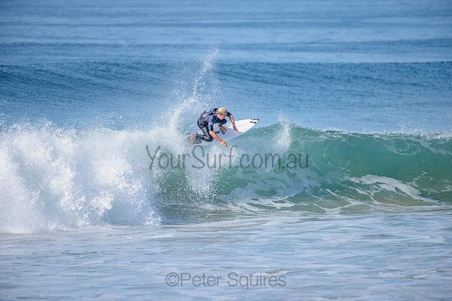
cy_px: 150
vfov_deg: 2.8
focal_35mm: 500
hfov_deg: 4.1
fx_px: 6279
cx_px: 226
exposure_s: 1/2500
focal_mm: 500
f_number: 5.6
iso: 280
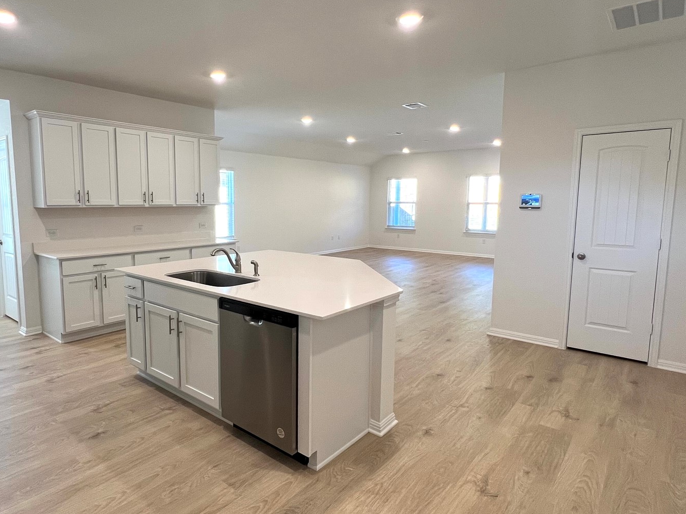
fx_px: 396
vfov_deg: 66.0
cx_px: 292
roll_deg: +0.0
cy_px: 250
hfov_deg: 81.2
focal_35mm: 20
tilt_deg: -6.4
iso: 200
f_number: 1.8
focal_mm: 1.57
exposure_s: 1/120
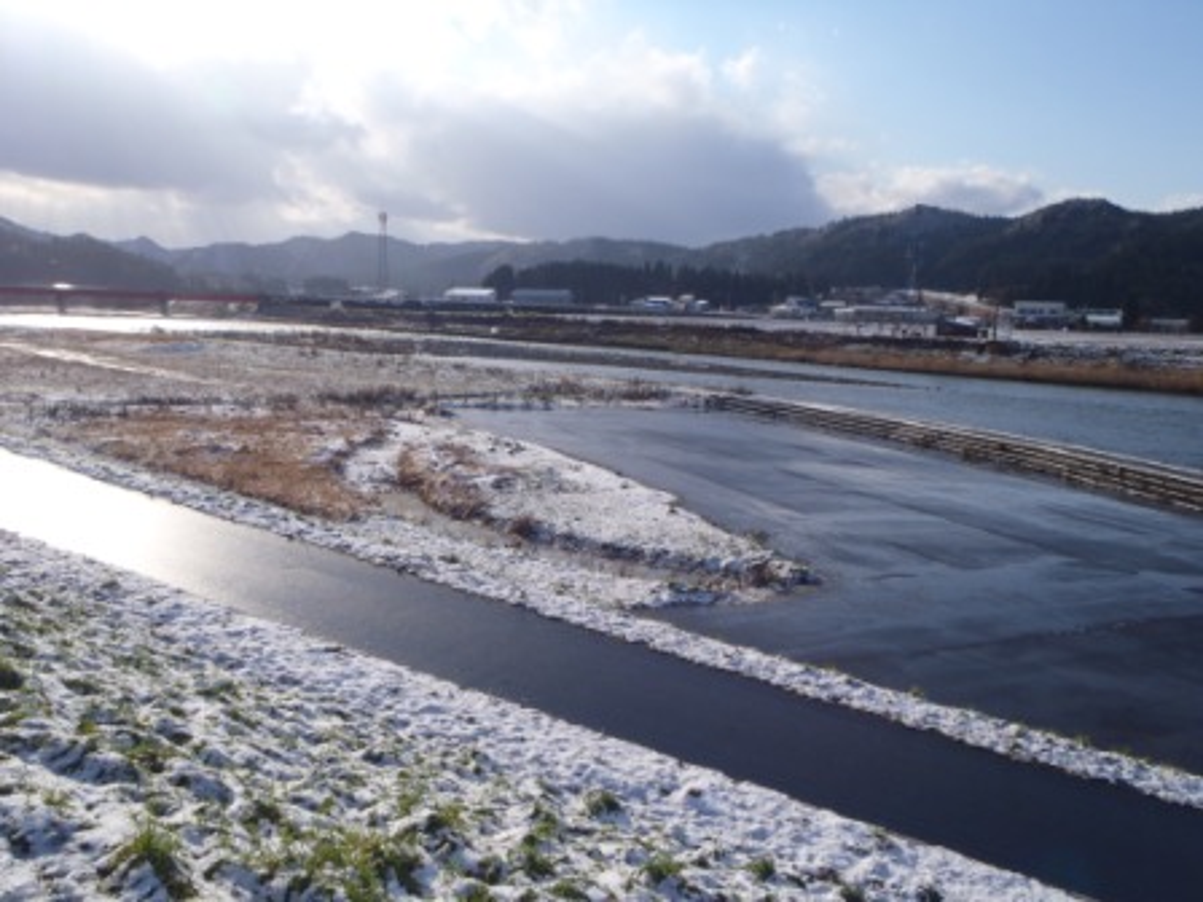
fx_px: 973
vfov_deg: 49.7
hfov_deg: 63.4
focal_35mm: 28
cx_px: 602
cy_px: 451
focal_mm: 5
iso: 80
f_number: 10
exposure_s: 1/100
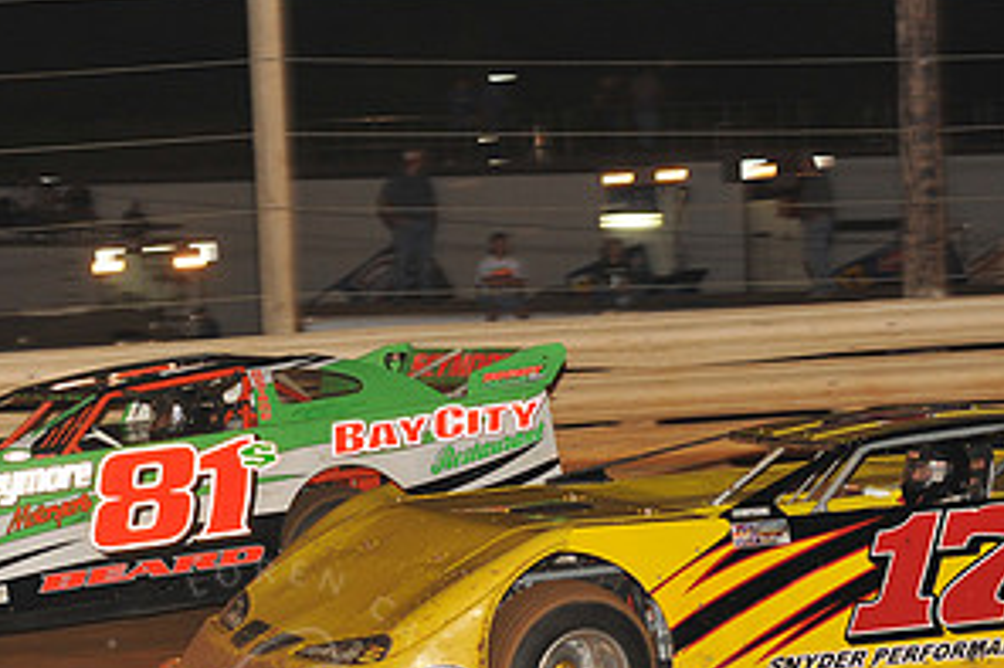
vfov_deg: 7.0
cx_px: 265
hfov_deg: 10.5
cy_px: 451
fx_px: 5463
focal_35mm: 196
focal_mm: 100
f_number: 6.3
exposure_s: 1/320
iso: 1000
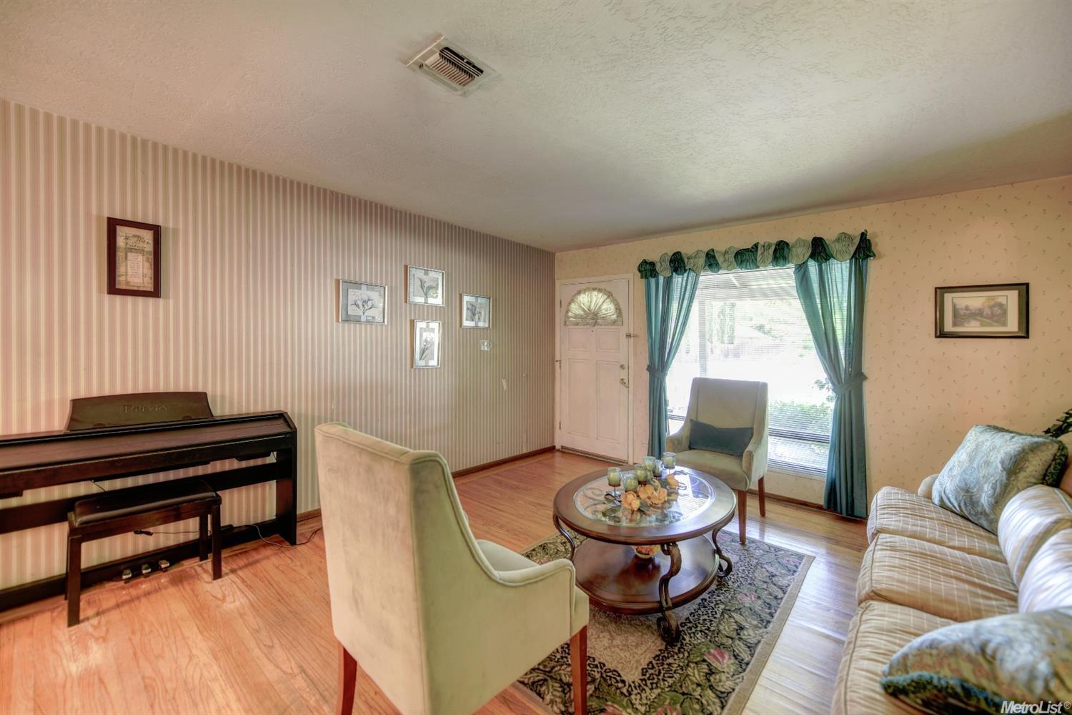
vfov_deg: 81.2
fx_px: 417
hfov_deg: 104.3
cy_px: 358
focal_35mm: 14
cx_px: 536
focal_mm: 14
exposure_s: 1/6
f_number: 2.8
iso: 100
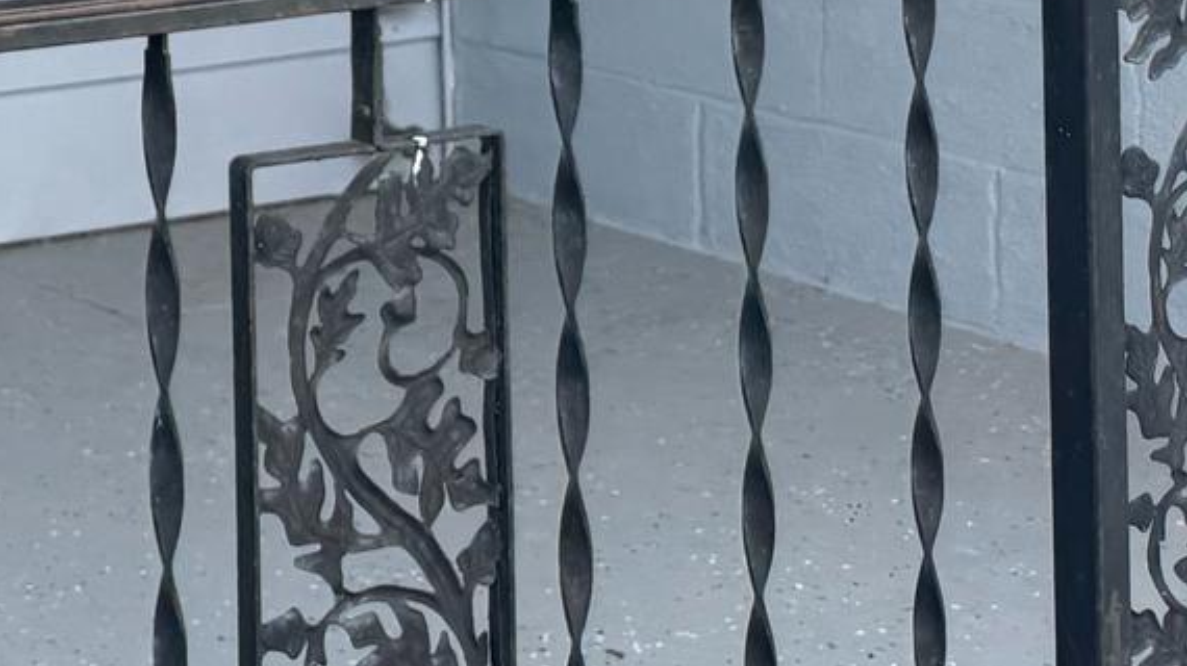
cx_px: -910
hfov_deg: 18.2
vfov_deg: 11.9
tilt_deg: +0.9
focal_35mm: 94
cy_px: -500
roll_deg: +3.1
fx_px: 2957
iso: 80
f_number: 1.78
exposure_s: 1/1193
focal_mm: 6.76
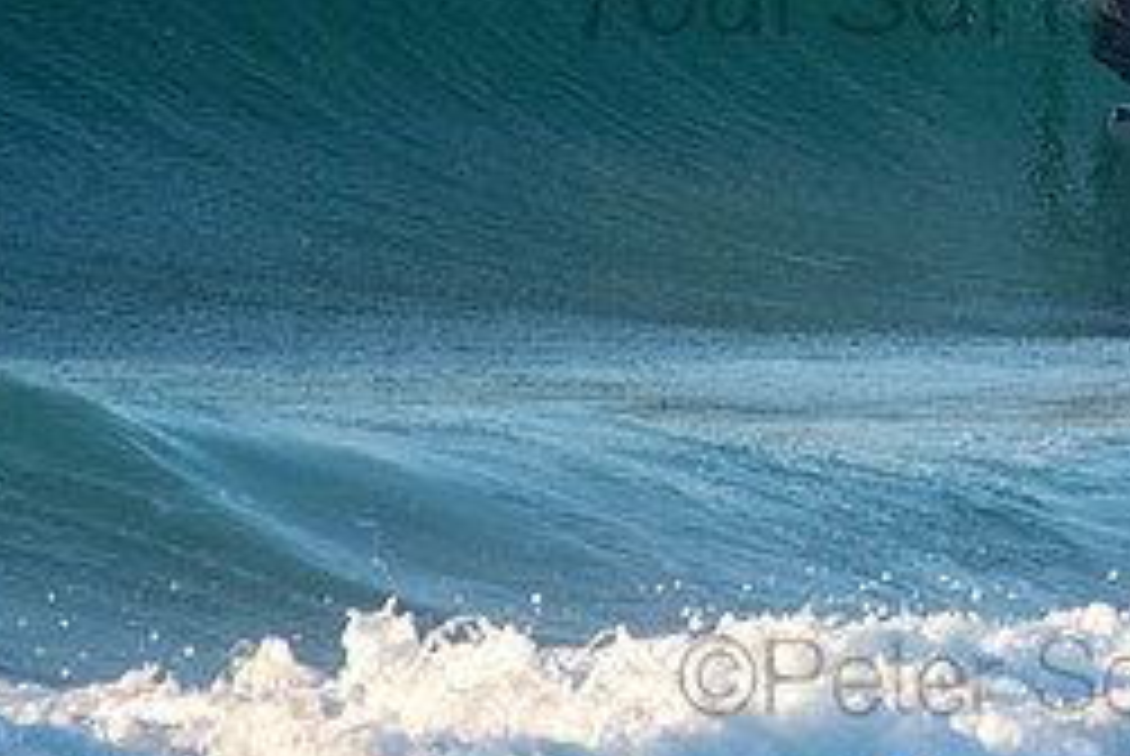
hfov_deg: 1.2
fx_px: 54397
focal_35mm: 1731
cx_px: 1026
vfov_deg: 0.8
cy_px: -70
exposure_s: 1/2000
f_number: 5.6
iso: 1400
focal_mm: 500
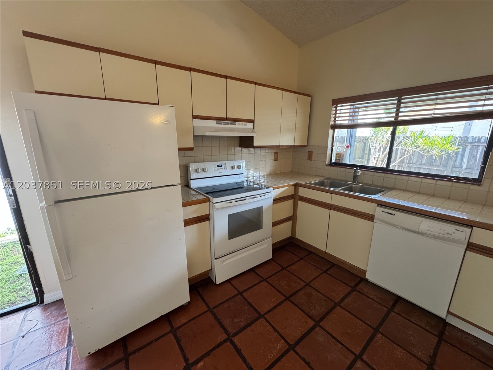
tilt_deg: -12.9
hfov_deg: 102.1
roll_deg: -0.3
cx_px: 246
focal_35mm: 14
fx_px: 199
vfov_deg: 85.7
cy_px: 185
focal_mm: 2.22
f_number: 2.2
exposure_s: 1/60
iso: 320
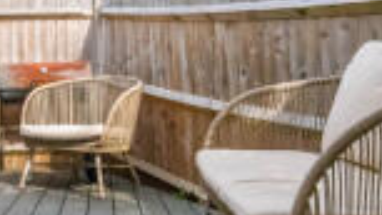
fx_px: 567
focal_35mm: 56
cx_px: 5
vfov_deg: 21.4
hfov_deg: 34.1
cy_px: 76
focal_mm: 17
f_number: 9
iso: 2500
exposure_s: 1/4000
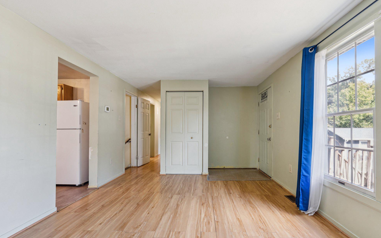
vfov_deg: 66.4
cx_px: 197
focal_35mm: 18
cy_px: 124
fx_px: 182
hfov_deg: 92.6
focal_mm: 16.5
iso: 200
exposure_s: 1/2.5
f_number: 9
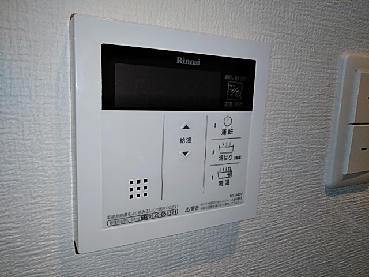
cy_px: 138
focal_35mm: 27
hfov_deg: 65.3
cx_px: 184
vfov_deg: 51.4
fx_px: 288
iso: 163
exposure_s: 1/125
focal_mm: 3.46
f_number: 2.2
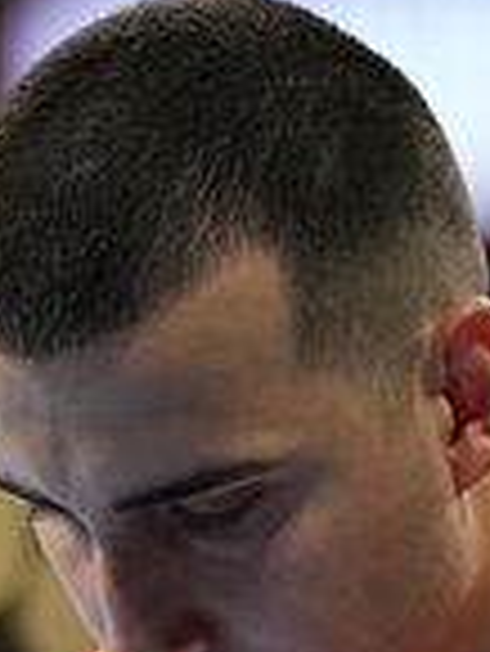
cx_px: 225
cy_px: 1066
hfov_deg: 1.9
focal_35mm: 802
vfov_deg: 2.5
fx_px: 15115
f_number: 1.8
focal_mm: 135
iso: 1000
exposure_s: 1/1600
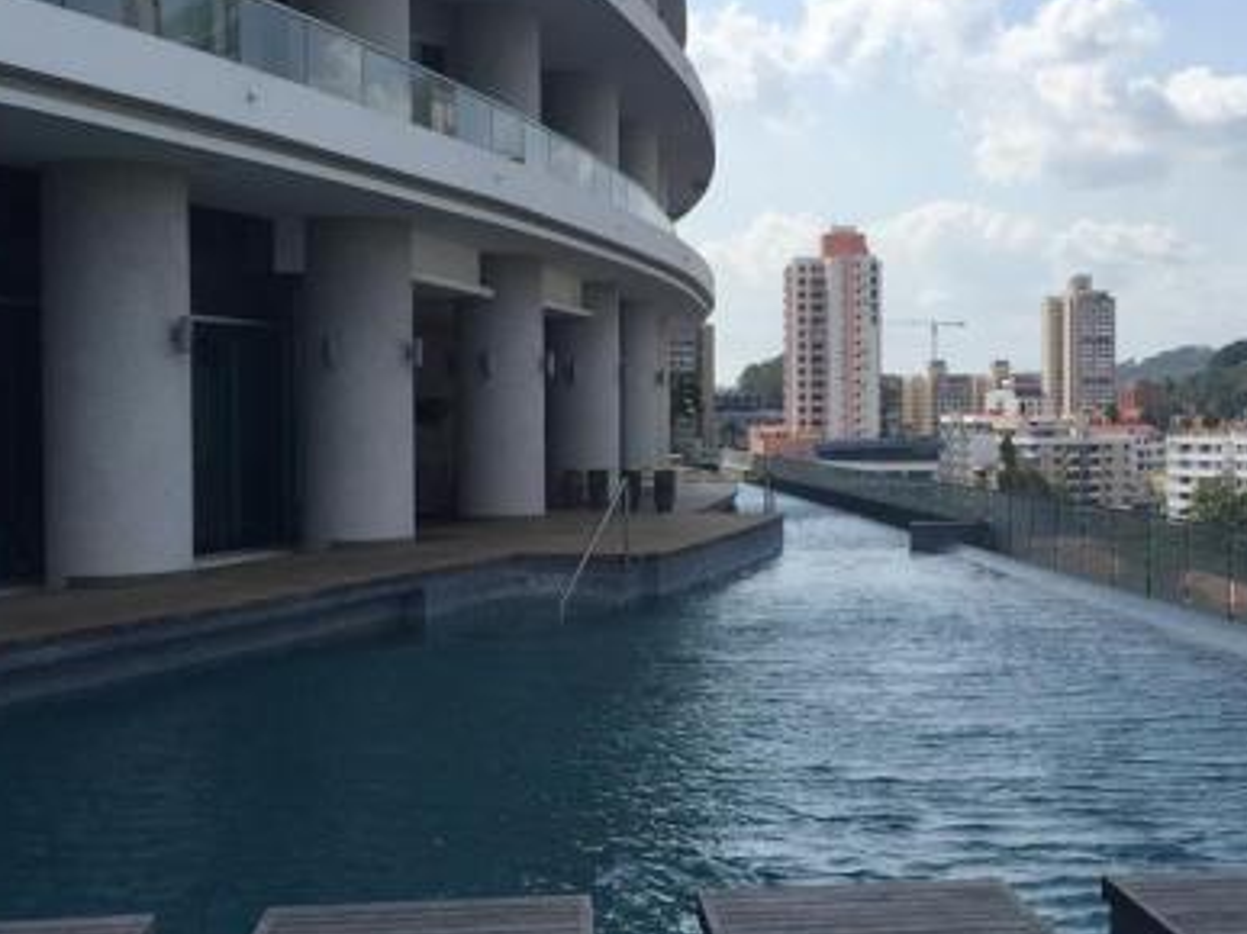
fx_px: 1729
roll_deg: -1.1
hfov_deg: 39.5
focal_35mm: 48
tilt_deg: -2.6
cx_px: 731
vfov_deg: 30.2
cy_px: 470
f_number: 2.2
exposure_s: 1/3049
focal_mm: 4.15
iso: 32
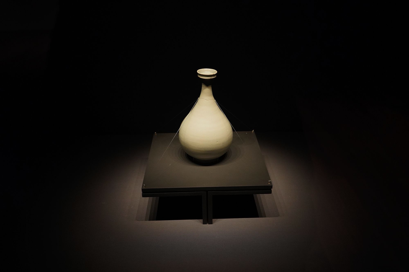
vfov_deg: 53.1
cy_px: 136
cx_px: 204
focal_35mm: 24
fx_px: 273
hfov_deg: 73.7
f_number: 2.8
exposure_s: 1/80
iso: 3200
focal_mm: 24
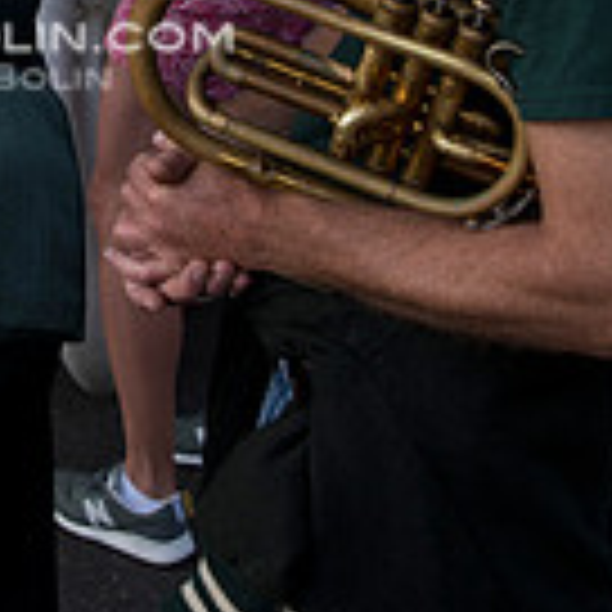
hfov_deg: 19.1
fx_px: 1740
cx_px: -76
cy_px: -124
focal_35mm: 87
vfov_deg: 18.9
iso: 250
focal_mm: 24
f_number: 4.5
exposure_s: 1/640
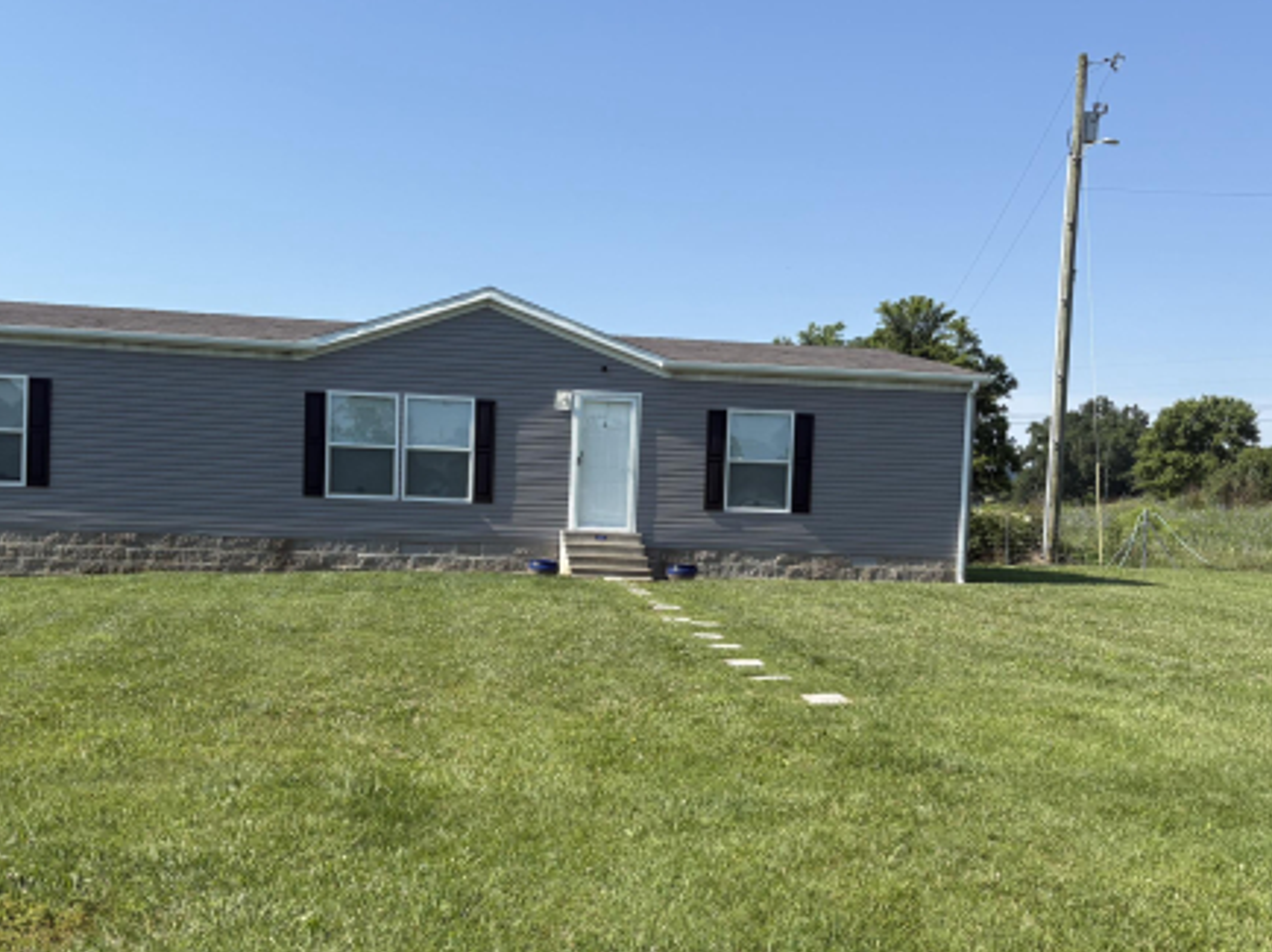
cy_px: 548
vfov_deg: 35.9
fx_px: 1469
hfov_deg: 46.7
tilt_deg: -3.2
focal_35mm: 40
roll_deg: -1.3
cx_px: 541
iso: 50
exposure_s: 1/2985
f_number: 1.6
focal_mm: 5.96
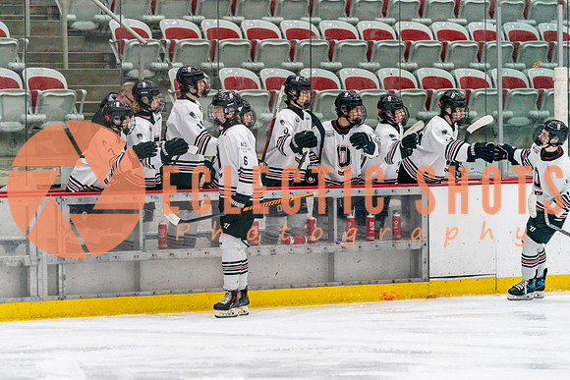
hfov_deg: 8.4
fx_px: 3900
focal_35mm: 246
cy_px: 222
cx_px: 219
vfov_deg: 5.6
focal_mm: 200
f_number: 2.8
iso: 3200
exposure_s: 1/1250
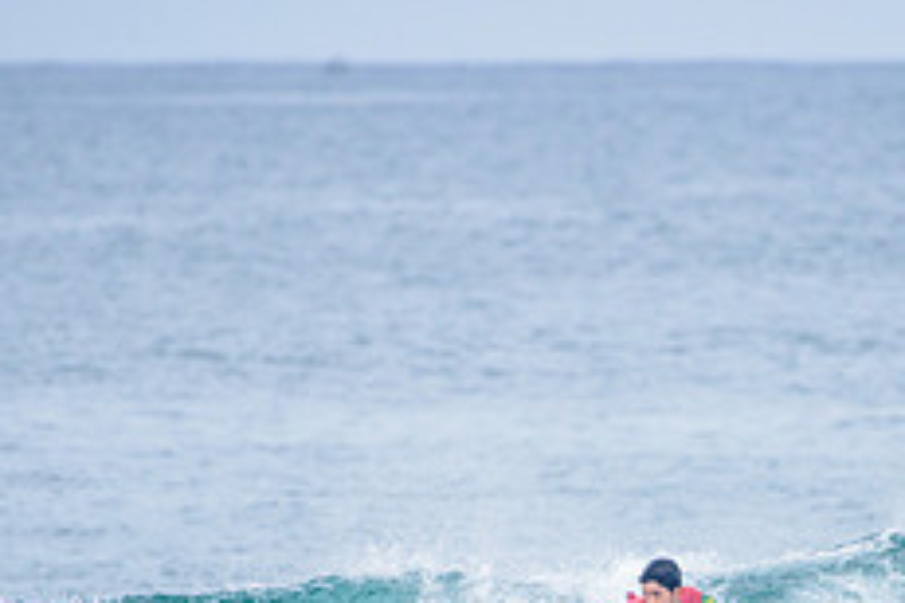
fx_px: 31547
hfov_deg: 1.6
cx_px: 662
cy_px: 722
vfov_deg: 1.1
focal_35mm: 1255
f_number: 5.6
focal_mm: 500
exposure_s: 1/2000
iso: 450
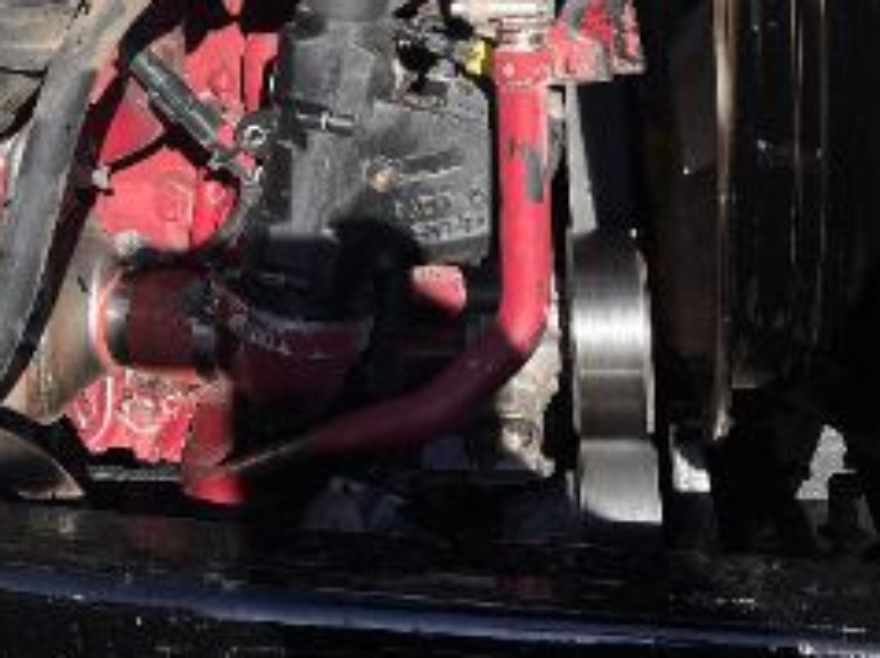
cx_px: 255
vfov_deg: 19.5
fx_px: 1778
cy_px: -181
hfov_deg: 27.5
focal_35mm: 70
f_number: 1.6
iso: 50
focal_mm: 5.1
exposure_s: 1/3215
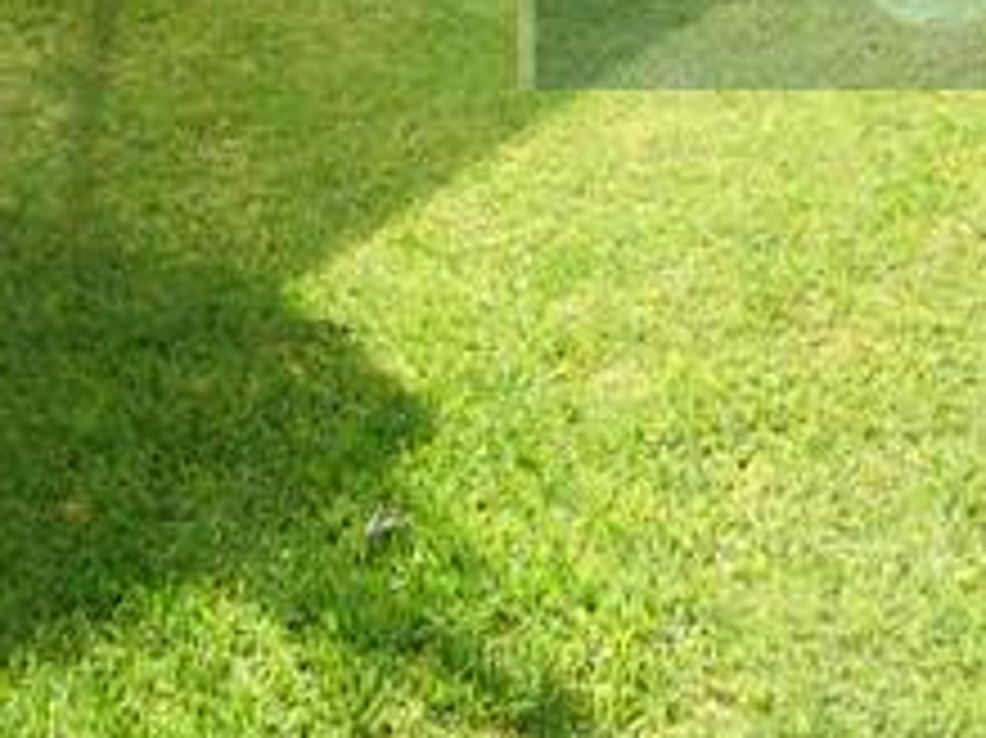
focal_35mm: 73
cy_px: -126
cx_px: 932
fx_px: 2078
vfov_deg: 19.1
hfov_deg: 25.6
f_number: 3.7
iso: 80
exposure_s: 1/125
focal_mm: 4.5
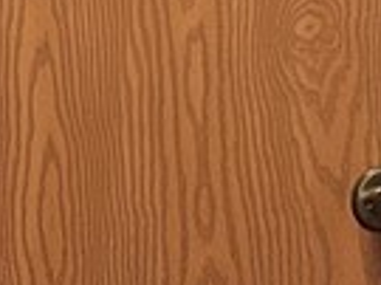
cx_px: 161
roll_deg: +2.1
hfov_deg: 10.0
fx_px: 2166
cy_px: 28
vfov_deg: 7.5
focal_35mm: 197
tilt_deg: -8.5
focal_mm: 5.7
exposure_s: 1/40
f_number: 1.5
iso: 400
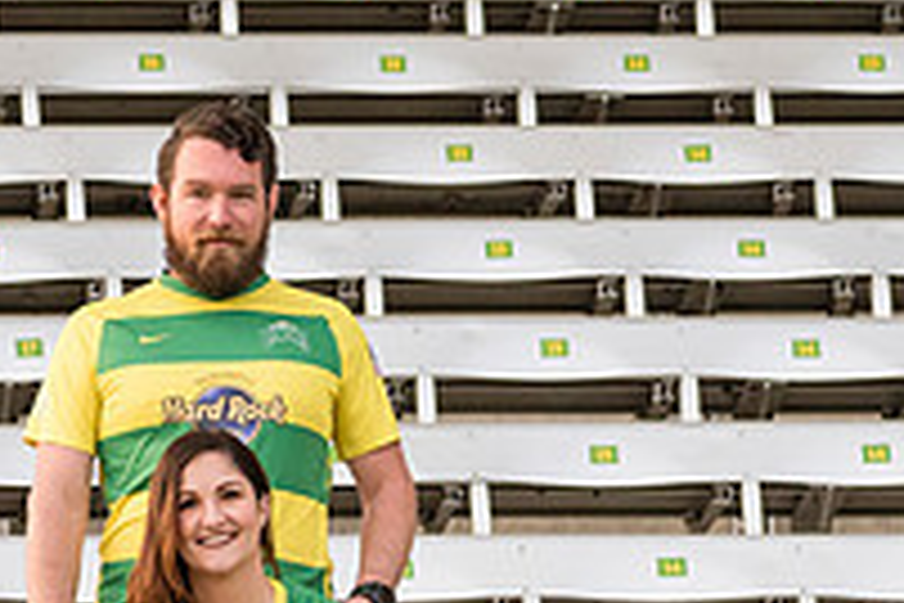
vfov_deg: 1.7
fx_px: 20715
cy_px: 539
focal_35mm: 825
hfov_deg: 2.5
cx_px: 570
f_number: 5.3
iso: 800
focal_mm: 185
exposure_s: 1/640
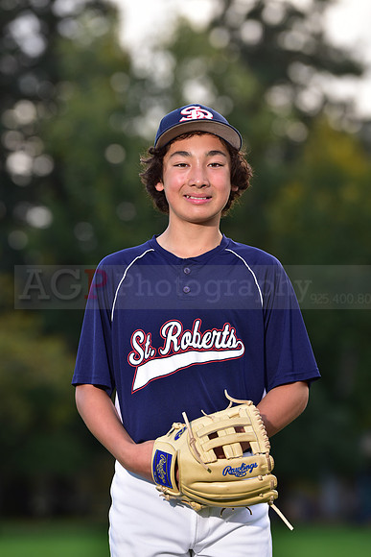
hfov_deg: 7.4
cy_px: 278
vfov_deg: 11.1
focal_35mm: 185
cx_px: 186
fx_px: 2858
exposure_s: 1/250
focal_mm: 185
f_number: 4.5
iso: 200
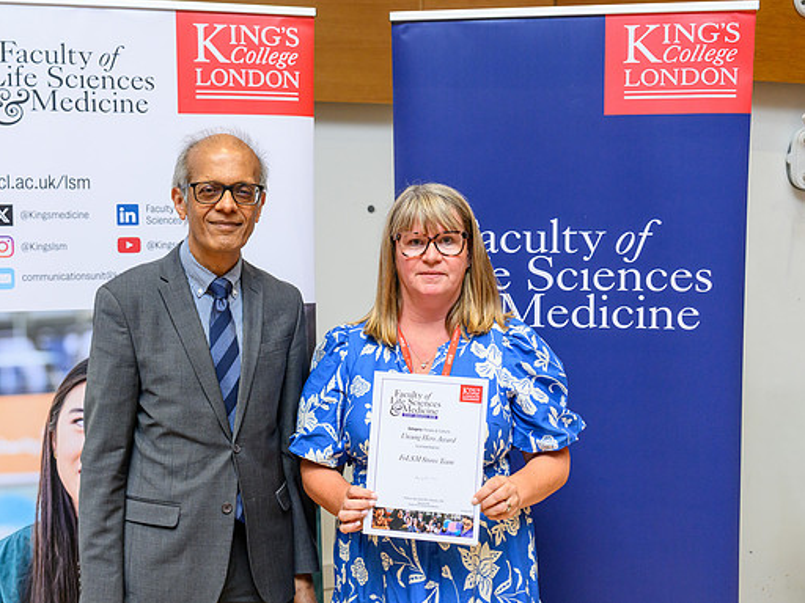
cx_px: 376
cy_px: 302
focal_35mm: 45
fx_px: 1046
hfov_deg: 42.1
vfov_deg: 32.2
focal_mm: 41
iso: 2500
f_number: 3.5
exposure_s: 1/200
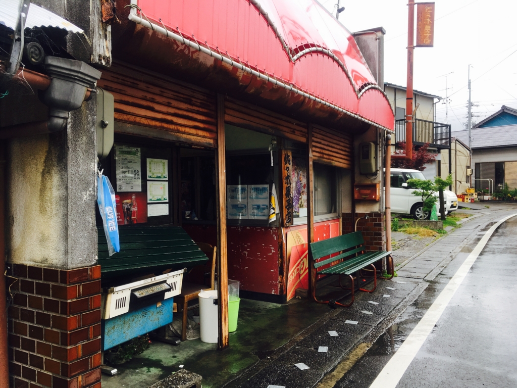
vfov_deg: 48.2
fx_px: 433
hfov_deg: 61.7
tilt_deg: -0.9
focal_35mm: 29
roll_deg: +1.7
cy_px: 194
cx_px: 258
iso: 25
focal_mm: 4.15
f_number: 2.2
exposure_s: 1/327
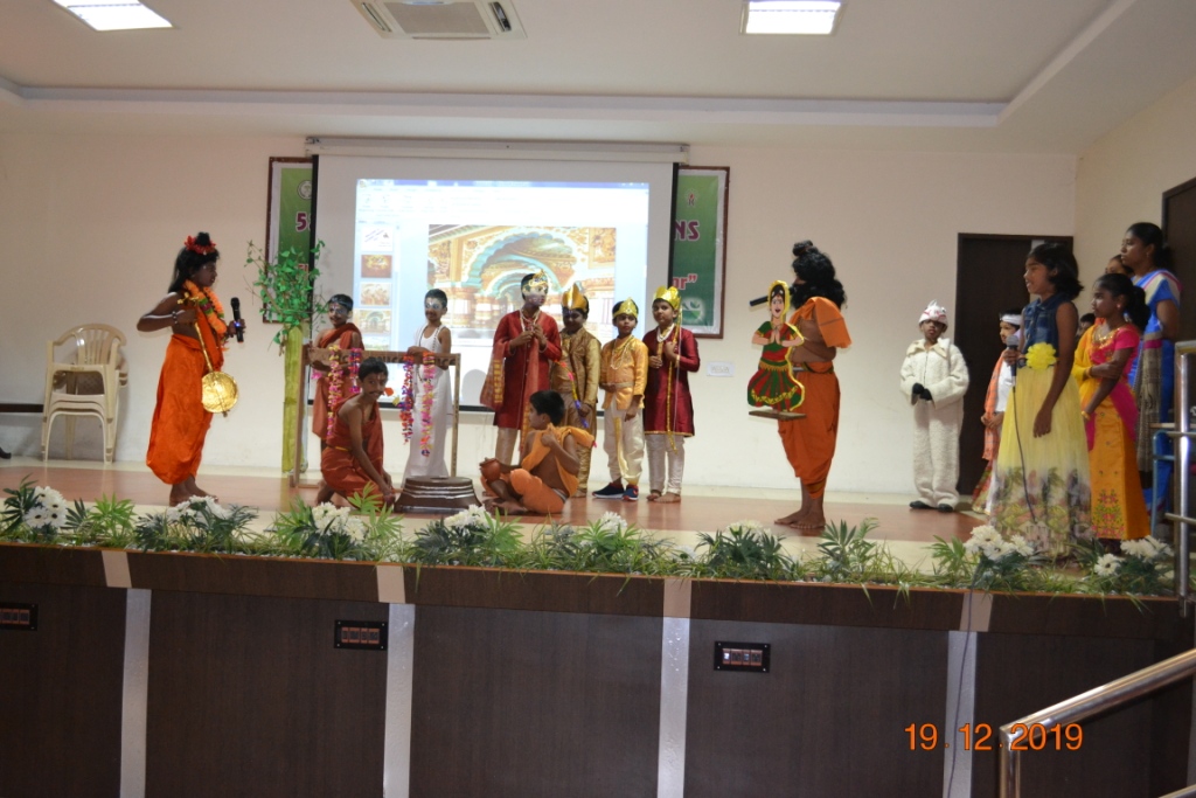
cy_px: 399
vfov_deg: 40.0
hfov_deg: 57.2
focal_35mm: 33
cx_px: 598
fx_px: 1096
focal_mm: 22
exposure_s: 1/60
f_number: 4
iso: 1800
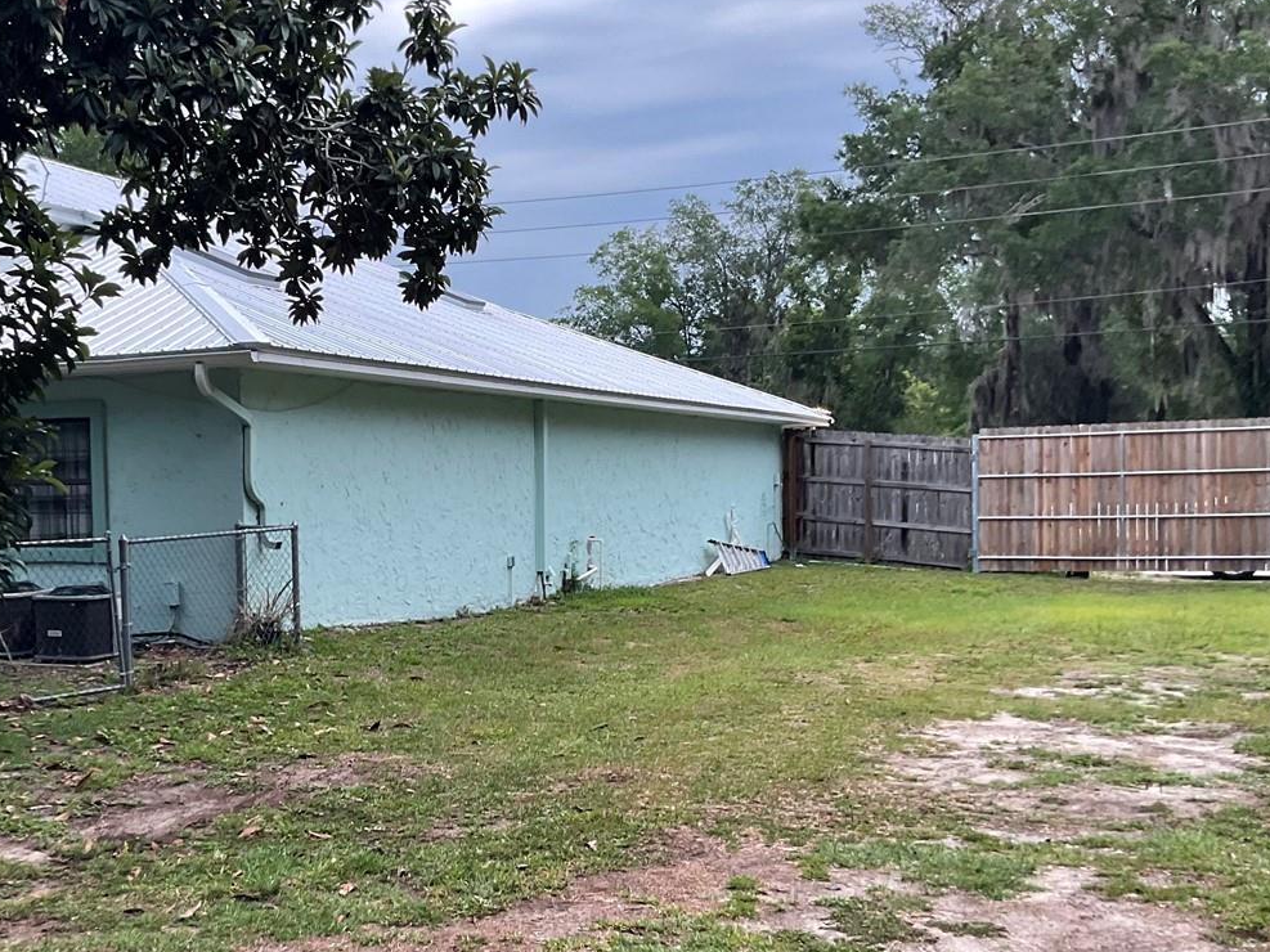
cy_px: 592
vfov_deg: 30.8
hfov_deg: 39.9
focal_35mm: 47
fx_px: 1724
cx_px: 412
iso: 32
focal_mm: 3
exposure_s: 1/120
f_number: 1.8
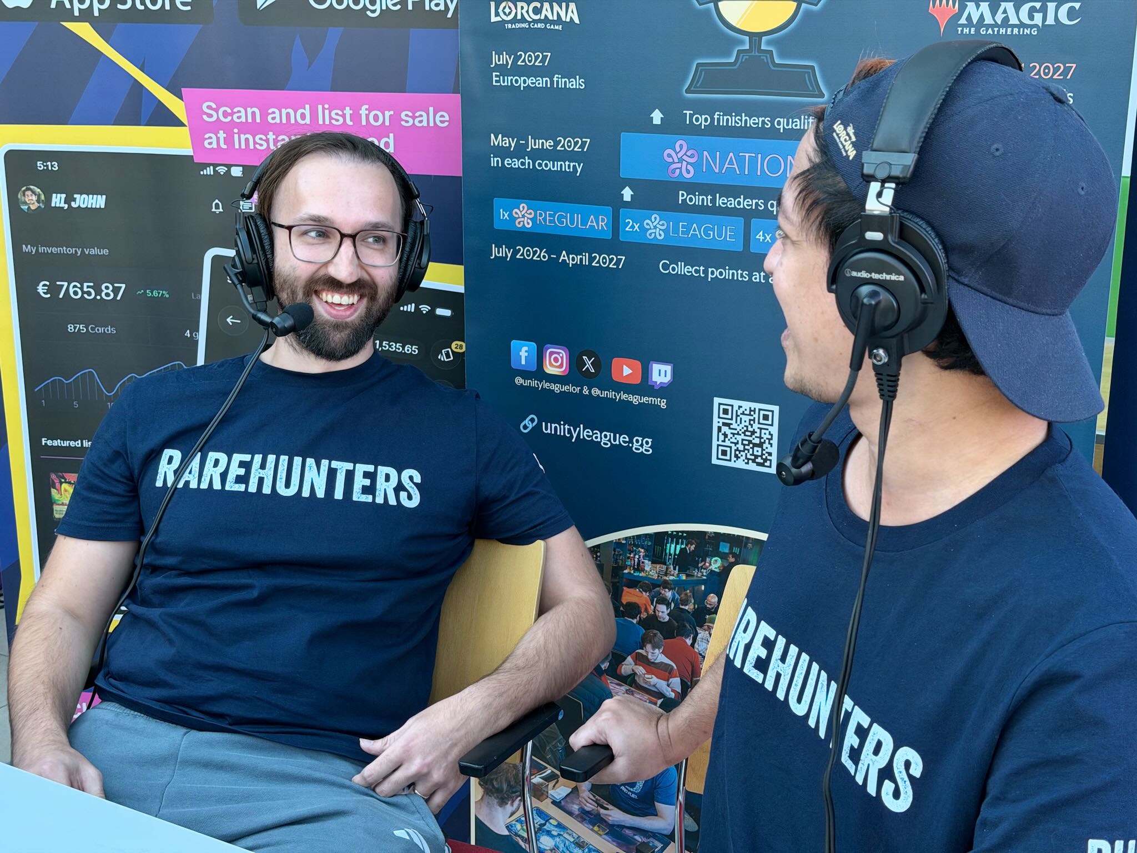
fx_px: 1577
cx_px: 568
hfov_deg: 39.7
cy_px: 426
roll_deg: -0.3
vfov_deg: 30.3
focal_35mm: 48
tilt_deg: -15.3
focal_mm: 6.76
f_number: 1.78
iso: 100
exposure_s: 1/106
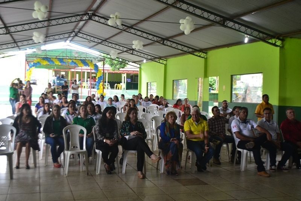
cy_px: 100
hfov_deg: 45.0
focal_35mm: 44
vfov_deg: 30.8
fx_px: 364
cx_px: 150
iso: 800
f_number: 4.8
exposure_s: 1/60
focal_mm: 29
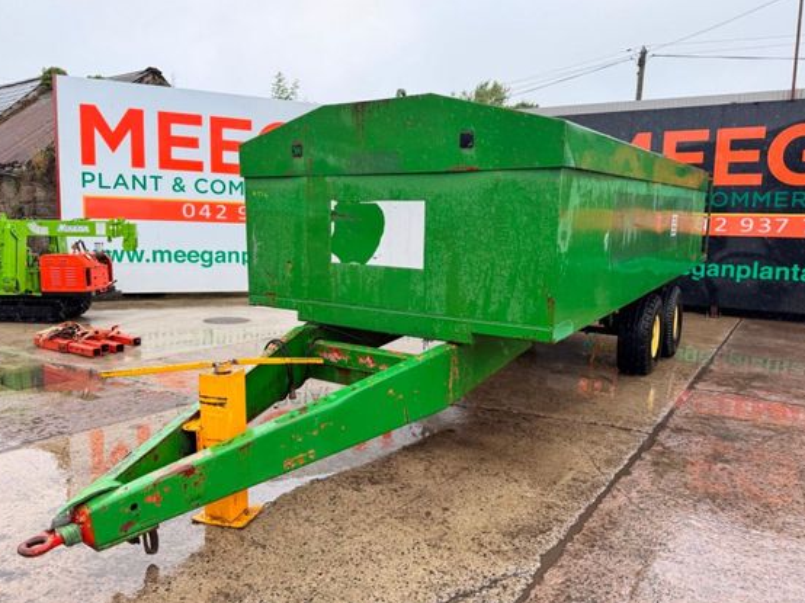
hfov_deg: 67.3
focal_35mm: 26
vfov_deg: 53.0
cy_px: 299
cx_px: 391
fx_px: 604
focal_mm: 6.76
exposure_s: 1/593
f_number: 1.78
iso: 100
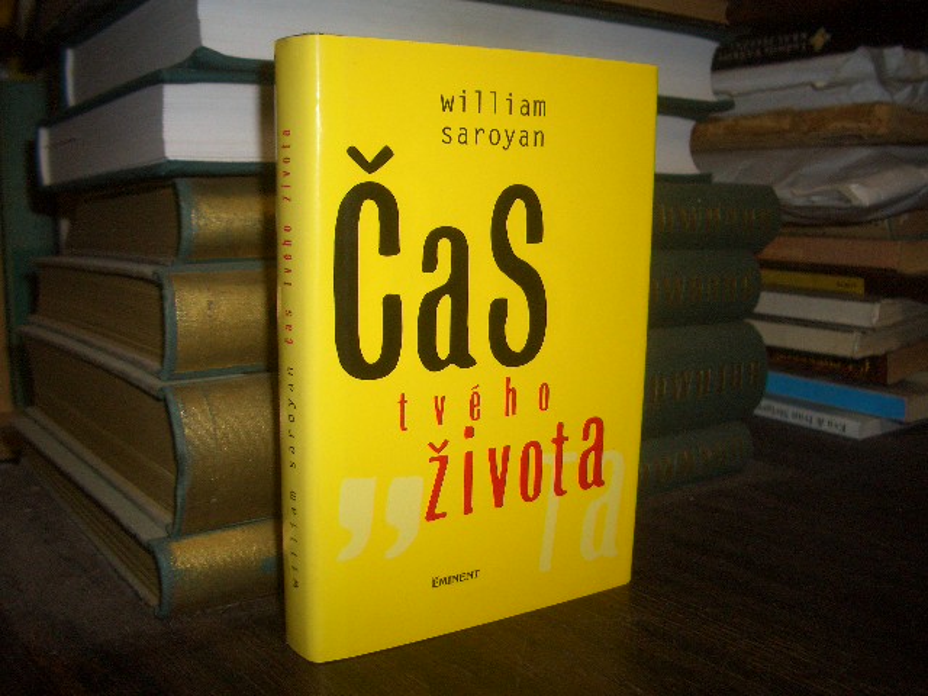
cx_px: 464
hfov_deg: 52.6
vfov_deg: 40.7
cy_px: 348
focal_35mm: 35
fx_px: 938
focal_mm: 5.8
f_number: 2.6
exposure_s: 1/60
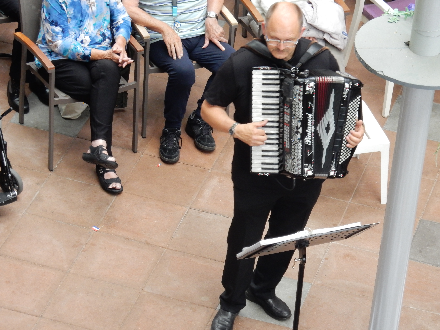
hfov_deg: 12.0
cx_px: 220
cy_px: 165
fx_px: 2085
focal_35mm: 164
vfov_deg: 9.1
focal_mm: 29.2
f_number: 6
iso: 400
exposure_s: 1/25
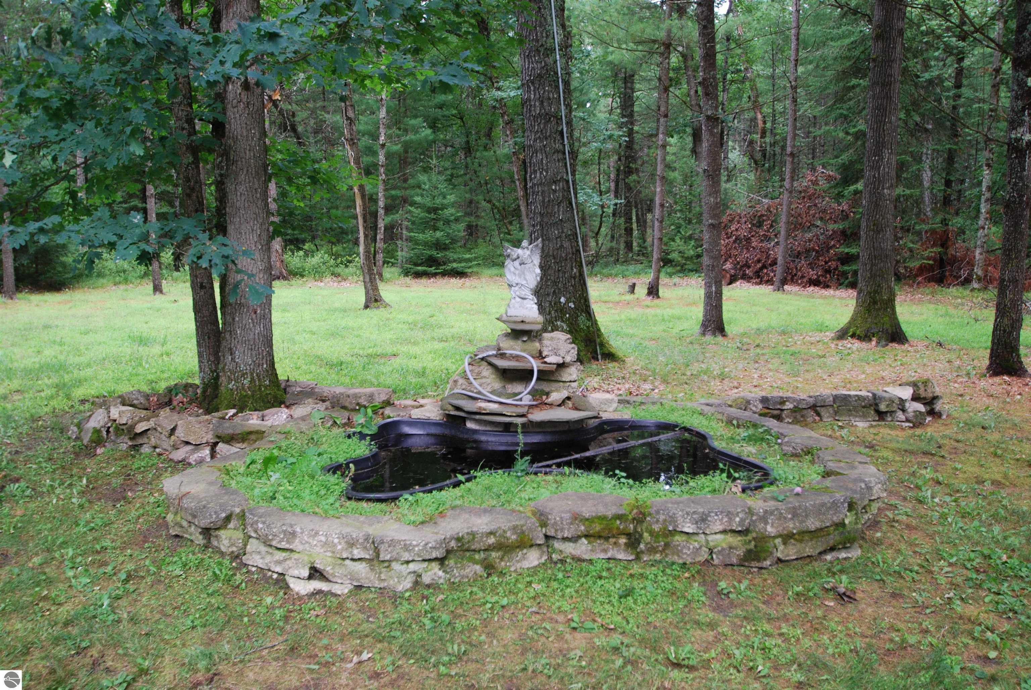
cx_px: 516
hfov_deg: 59.4
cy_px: 345
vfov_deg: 41.8
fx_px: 903
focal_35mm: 32
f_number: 4.5
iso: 200
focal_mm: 21
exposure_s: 1/50
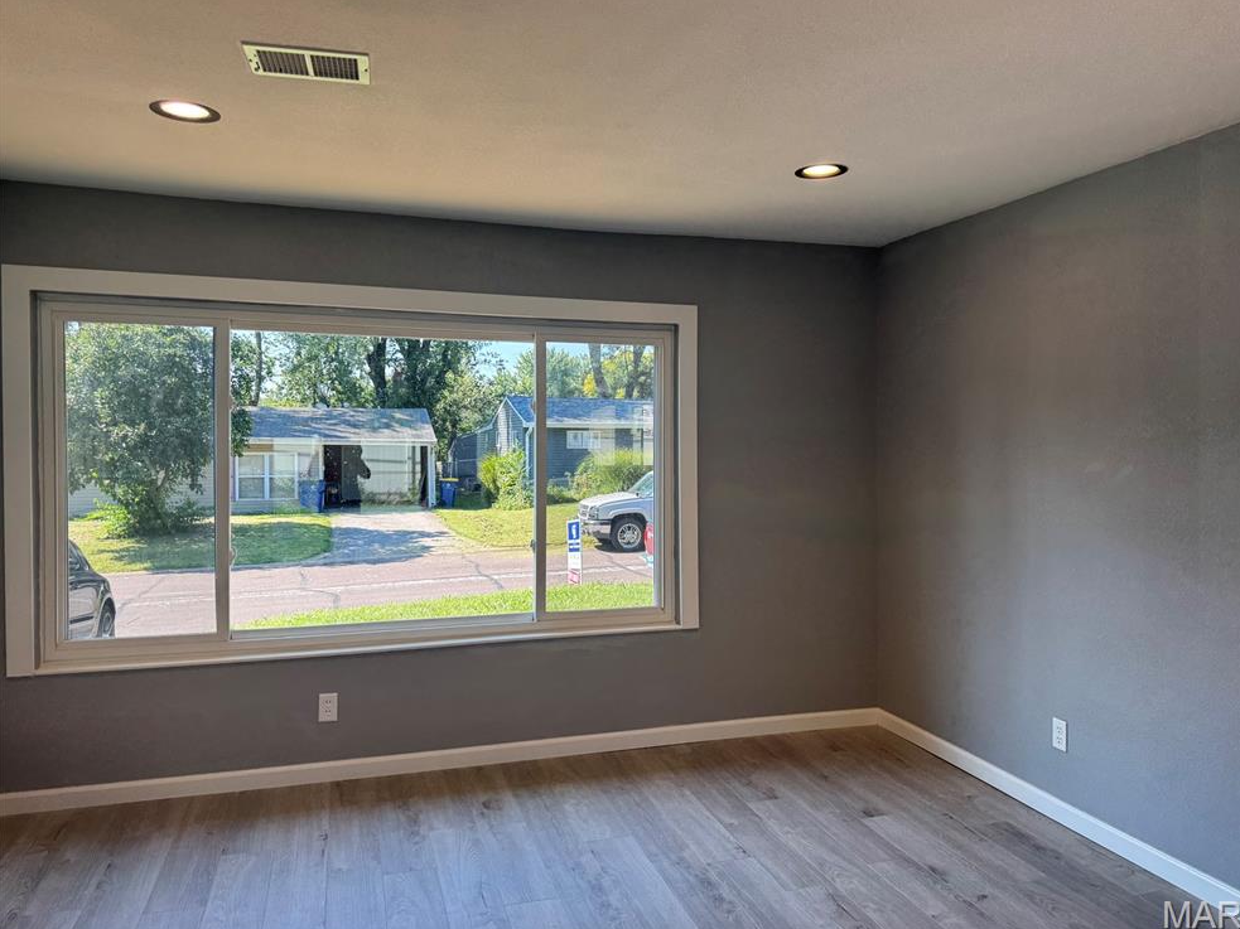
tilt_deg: -2.2
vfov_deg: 54.9
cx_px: 643
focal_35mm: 25
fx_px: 895
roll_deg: -0.8
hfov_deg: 69.4
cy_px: 458
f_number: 1.78
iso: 80
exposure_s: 1/267
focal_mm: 6.76
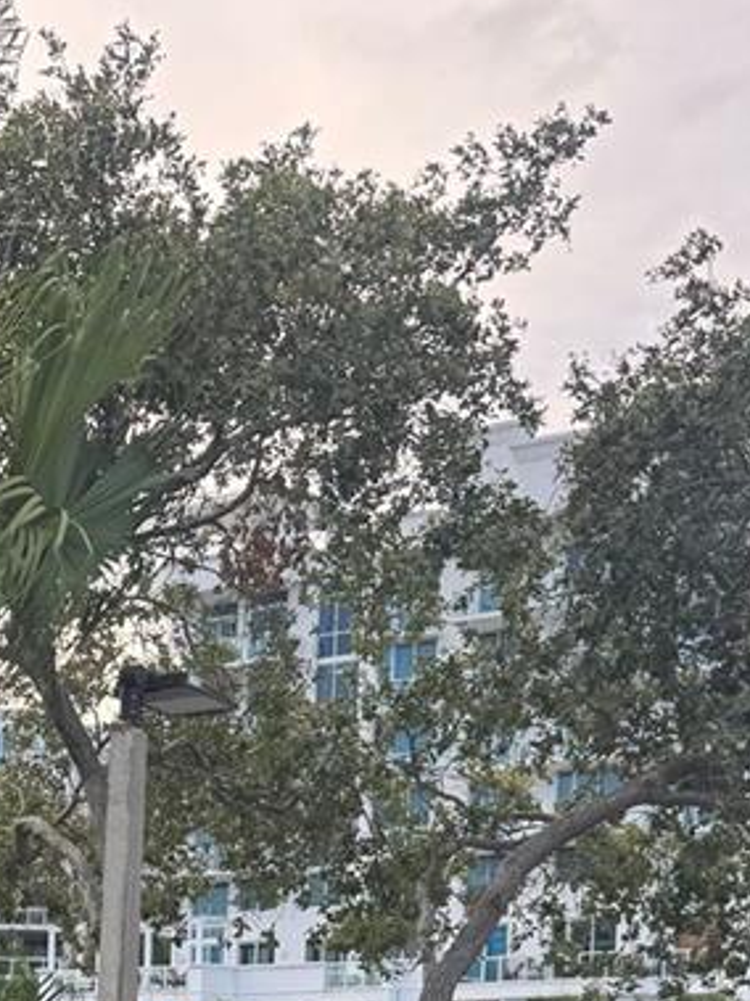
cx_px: -161
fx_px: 2197
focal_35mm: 76
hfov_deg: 18.3
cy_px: 1310
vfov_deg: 22.8
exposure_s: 1/340
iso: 80
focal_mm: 6.76
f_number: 1.78
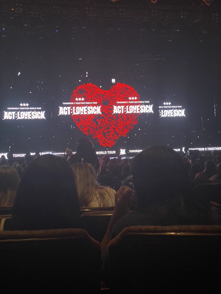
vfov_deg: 36.8
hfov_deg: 28.0
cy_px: 147
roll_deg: +1.4
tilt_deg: +1.2
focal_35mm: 52
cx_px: 110
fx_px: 443
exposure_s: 1/40
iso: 500
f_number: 2
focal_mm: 6
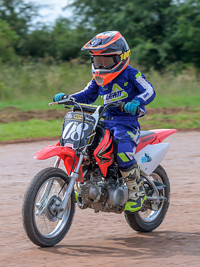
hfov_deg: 7.1
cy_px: 142
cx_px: 58
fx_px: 1612
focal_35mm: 210
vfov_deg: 9.4
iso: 64
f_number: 4
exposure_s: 1/320
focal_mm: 86
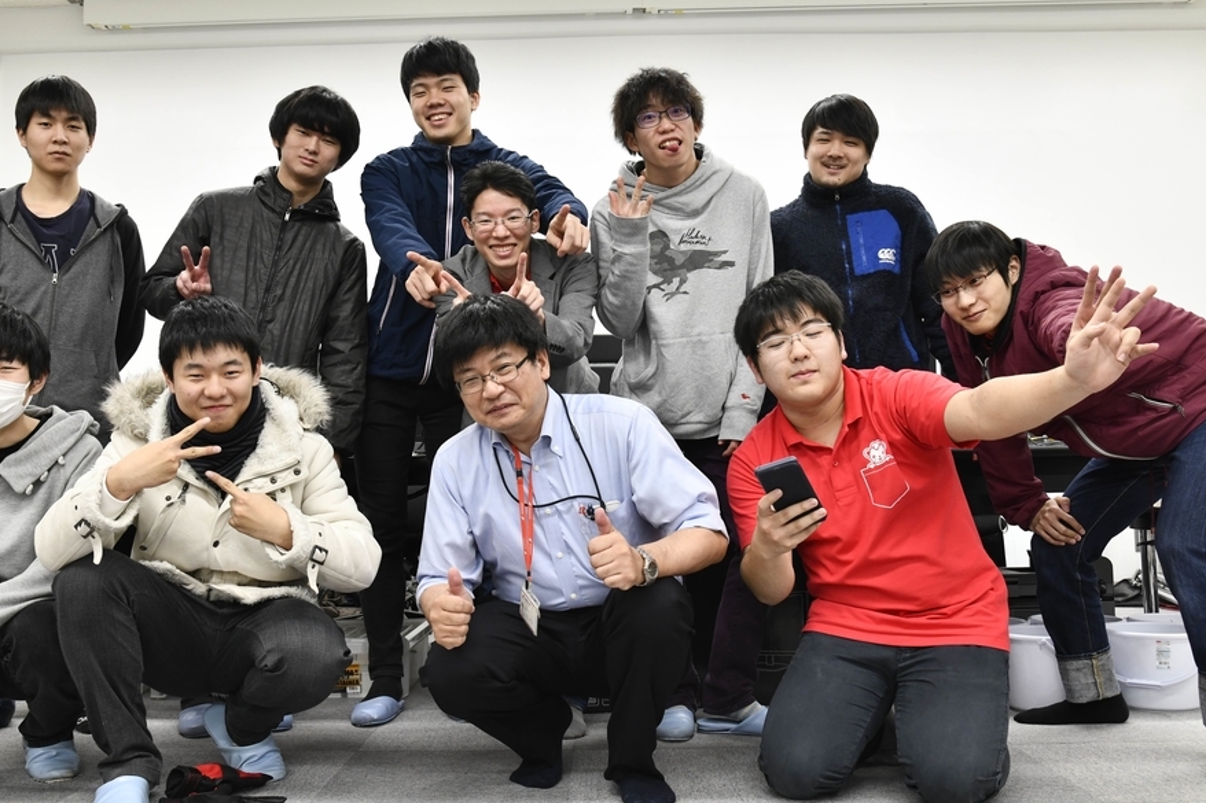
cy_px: 391
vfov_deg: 37.8
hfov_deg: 54.4
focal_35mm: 35
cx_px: 562
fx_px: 1172
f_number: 8
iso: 1600
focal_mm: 30
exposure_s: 1/30
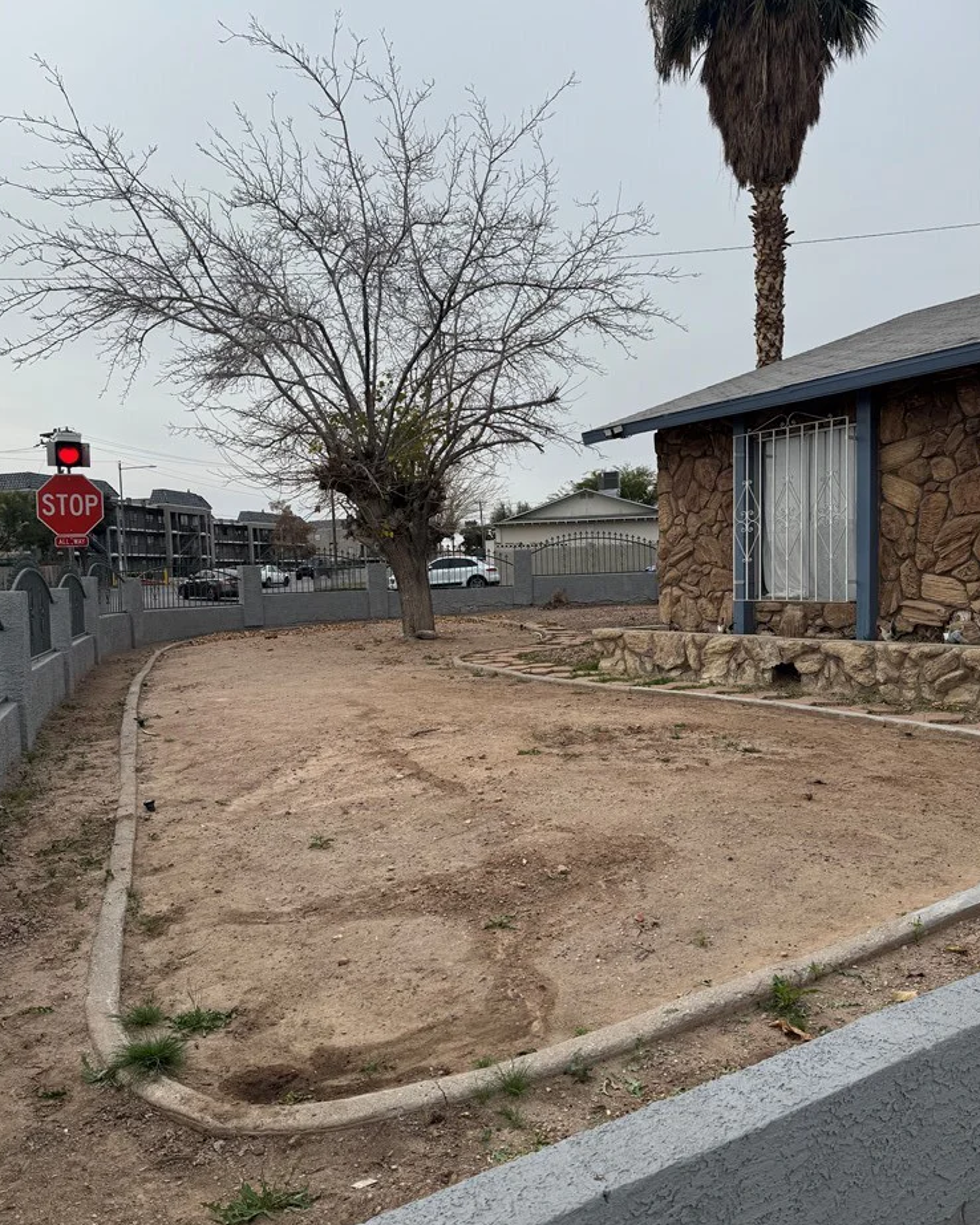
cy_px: 614
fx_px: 943
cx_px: 478
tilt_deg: -2.6
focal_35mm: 26
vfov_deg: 66.0
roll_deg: +2.2
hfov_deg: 54.9
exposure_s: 1/7092
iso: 80
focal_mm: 6.76
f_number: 1.78
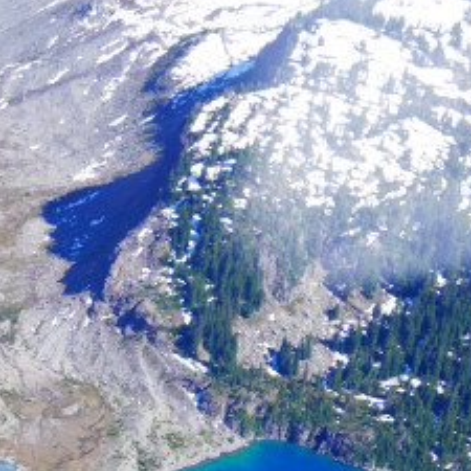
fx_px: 2509
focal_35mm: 163
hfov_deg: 10.5
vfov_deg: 10.7
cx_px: -172
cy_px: 395
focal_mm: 36
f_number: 10
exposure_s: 1/100
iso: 100
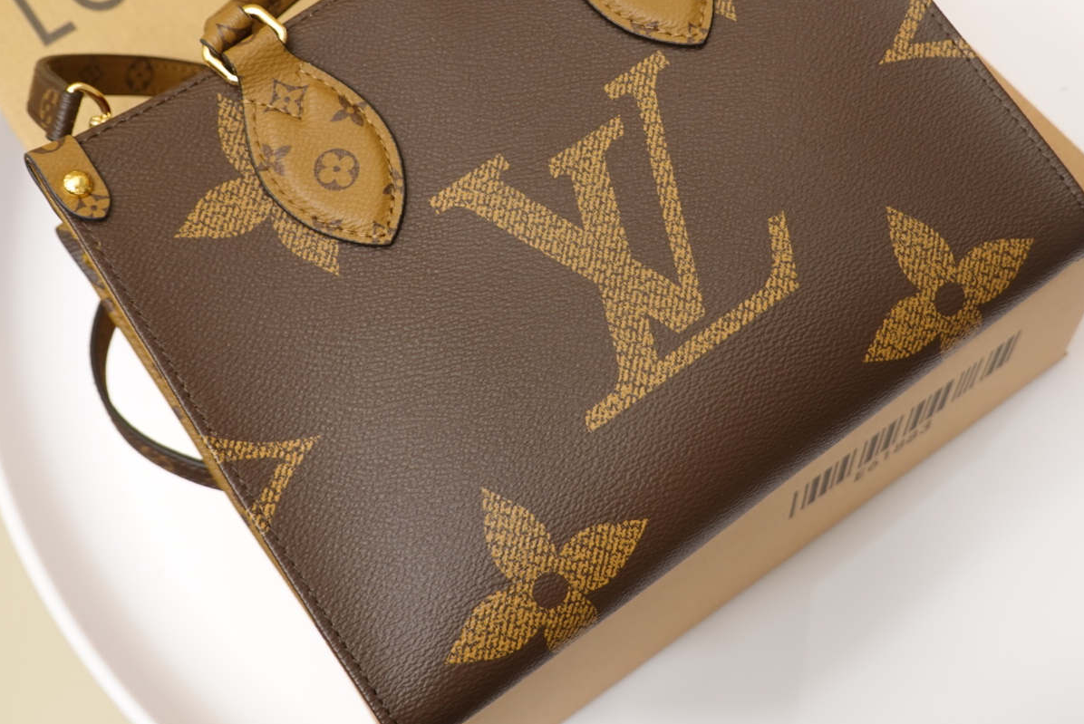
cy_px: 241
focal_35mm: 50
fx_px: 1506
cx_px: 607
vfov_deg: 26.9
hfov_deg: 39.5
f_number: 3.5
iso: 200
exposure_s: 1/40
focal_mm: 13.84
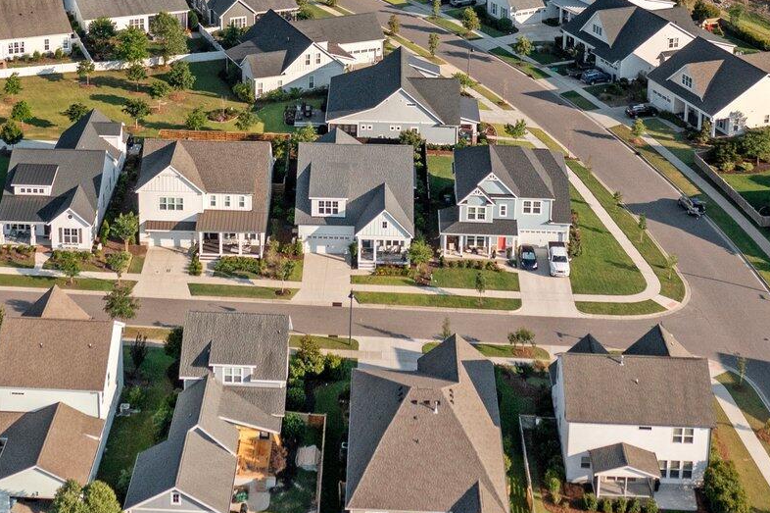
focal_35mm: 73
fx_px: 1560
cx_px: 263
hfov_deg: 27.6
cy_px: -48
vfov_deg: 18.0
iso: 200
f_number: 2.8
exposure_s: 1/400
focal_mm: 10.26
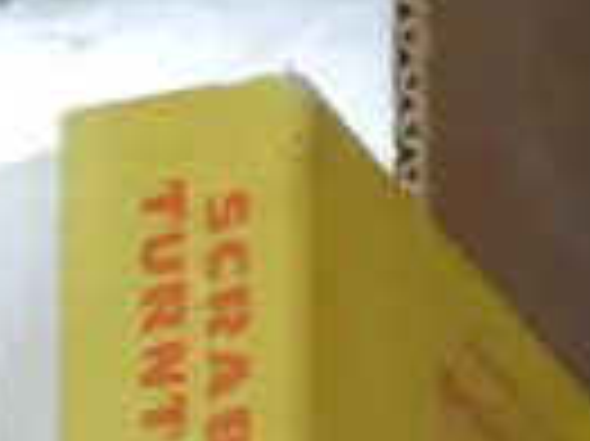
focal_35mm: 298
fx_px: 5075
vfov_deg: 5.0
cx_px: 1815
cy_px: 308
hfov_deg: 6.1
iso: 3200
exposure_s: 1/50
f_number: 4.1
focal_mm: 19
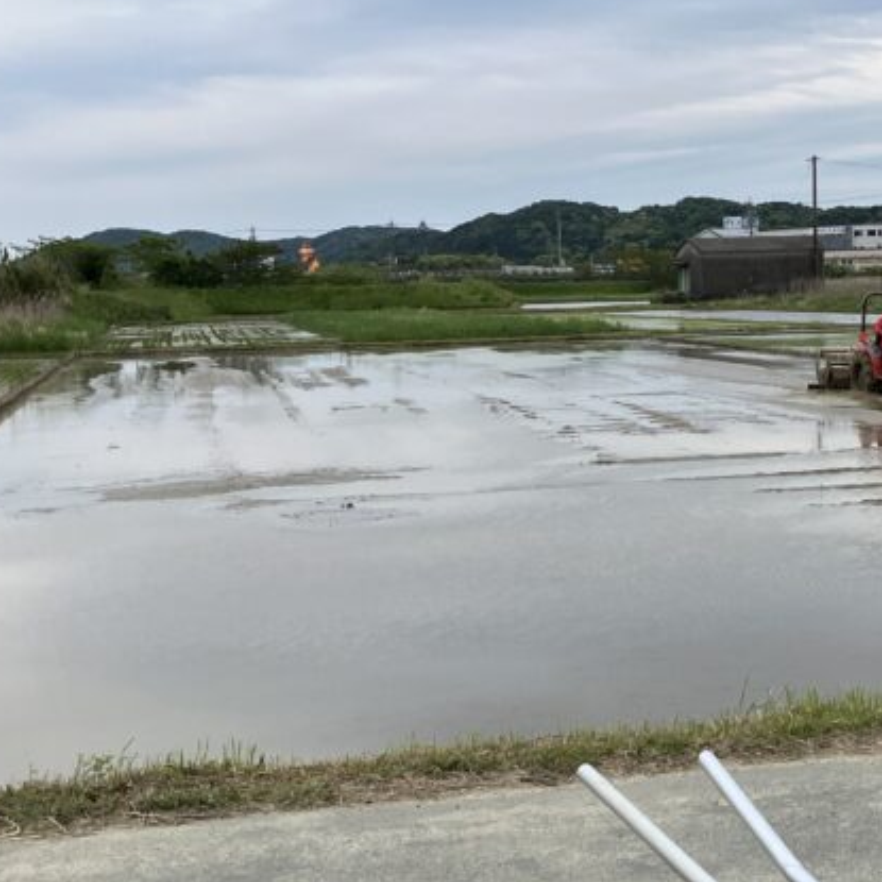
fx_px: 1758
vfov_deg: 28.1
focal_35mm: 61
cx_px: 684
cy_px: 408
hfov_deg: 27.7
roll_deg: +1.7
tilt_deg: -2.7
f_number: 1.8
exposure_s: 1/121
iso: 80
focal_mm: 3.99
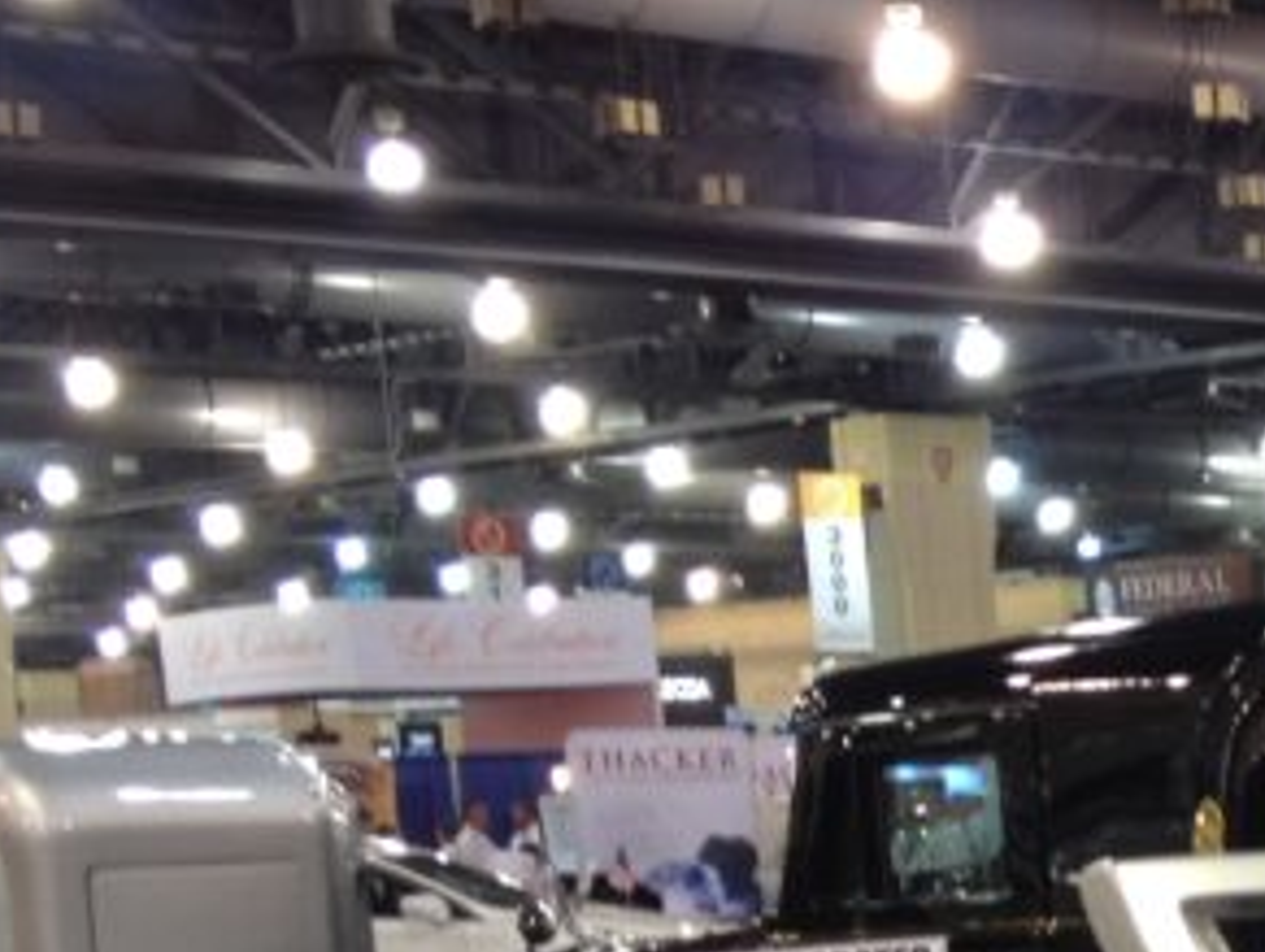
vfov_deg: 11.5
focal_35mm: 123
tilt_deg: -7.7
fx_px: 4500
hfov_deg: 14.8
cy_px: 1456
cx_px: 1961
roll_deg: +2.2
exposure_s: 1/20
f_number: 2.4
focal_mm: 4.28
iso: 64
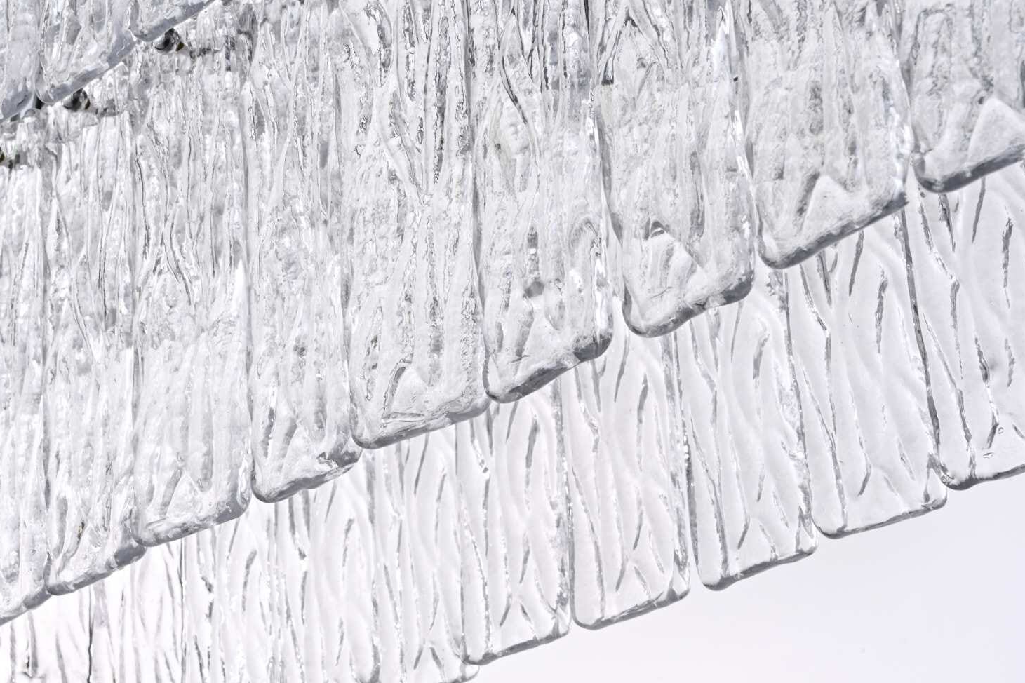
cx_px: 366
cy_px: 414
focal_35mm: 92
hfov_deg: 22.1
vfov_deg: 14.9
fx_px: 2619
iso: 100
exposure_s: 1/100
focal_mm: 70
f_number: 22
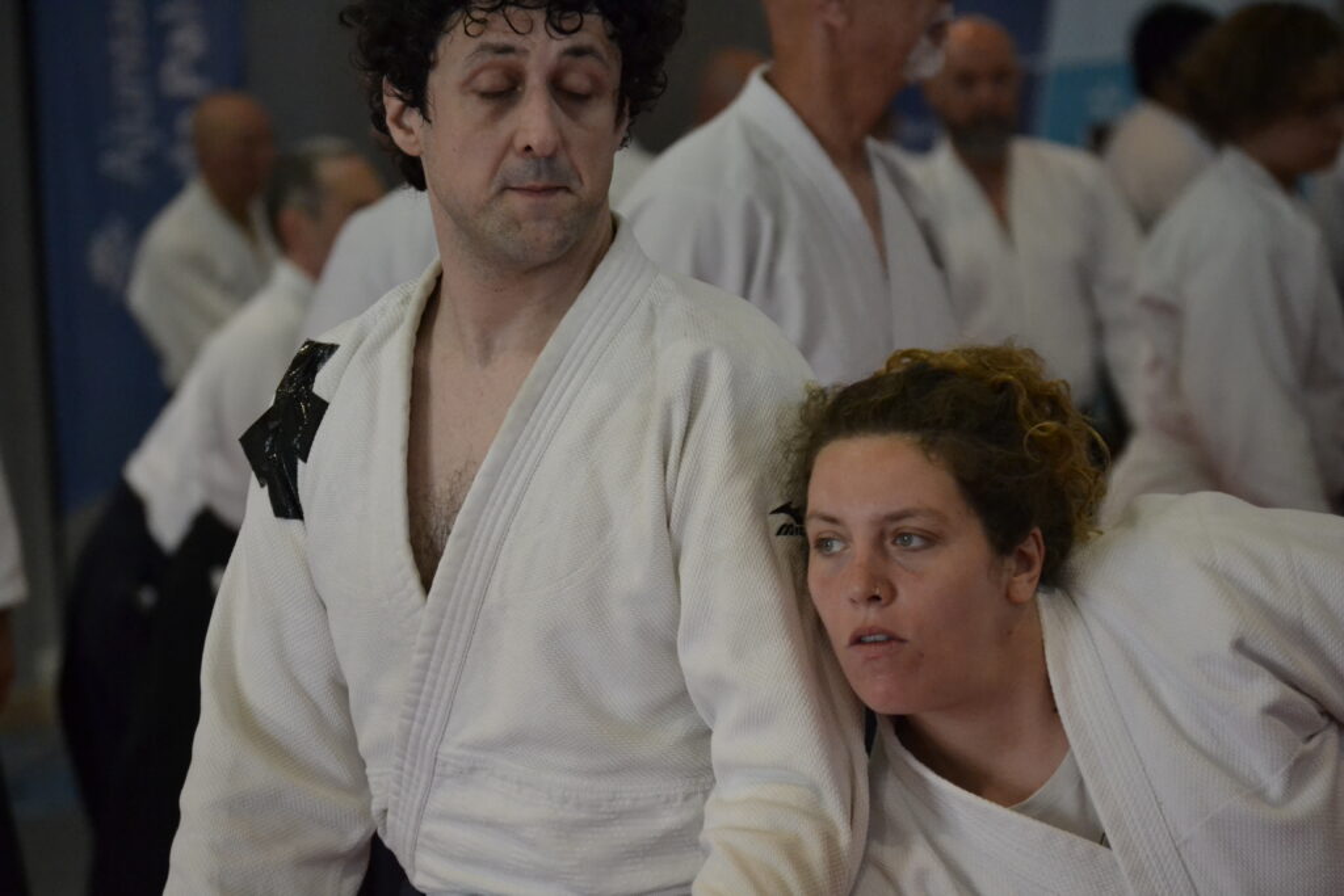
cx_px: 672
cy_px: 448
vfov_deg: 7.6
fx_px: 6720
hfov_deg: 11.4
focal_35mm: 180
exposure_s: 1/500
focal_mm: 120
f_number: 4.8
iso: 2500
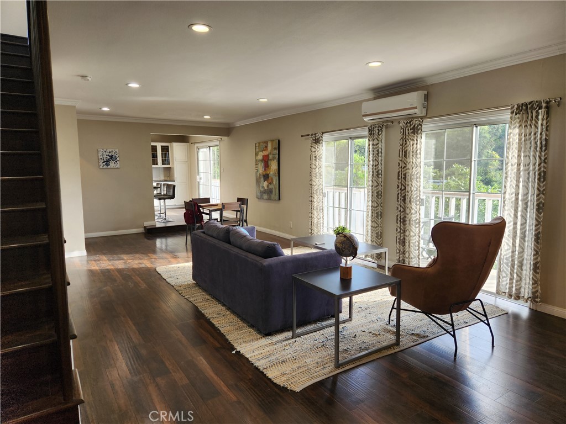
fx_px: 376
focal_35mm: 23
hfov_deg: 73.9
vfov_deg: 58.9
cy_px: 212
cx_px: 283
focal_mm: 5.4
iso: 50
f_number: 1.8
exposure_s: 1/120
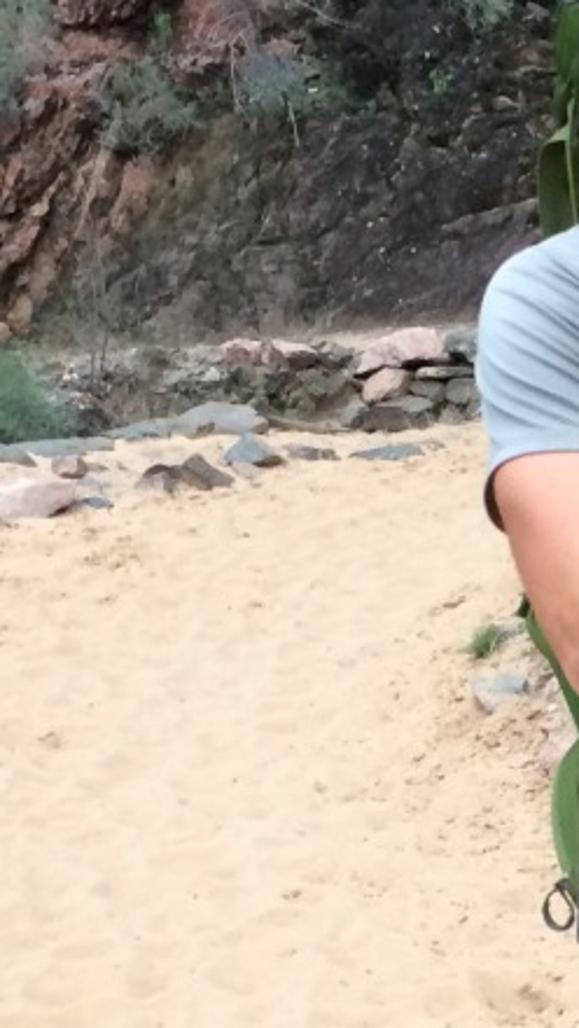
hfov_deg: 12.0
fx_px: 2671
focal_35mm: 98
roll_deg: +3.5
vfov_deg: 21.5
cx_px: 794
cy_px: 803
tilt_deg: -16.1
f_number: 2.2
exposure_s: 1/30
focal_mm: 4.15
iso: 40
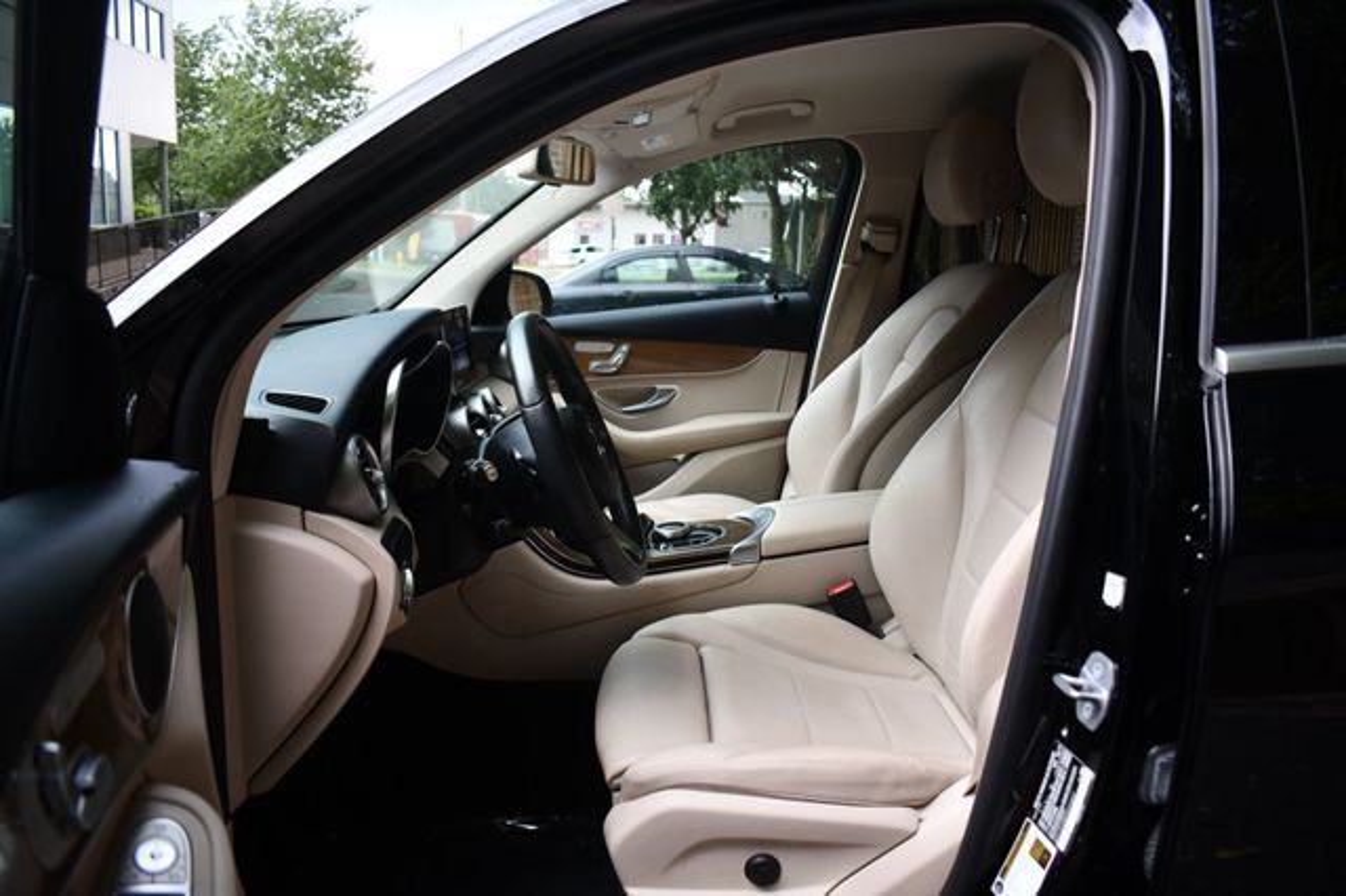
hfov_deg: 67.4
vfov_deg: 47.9
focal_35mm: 27
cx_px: 673
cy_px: 448
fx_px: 1009
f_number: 3.5
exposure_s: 1/250
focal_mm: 18
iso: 450
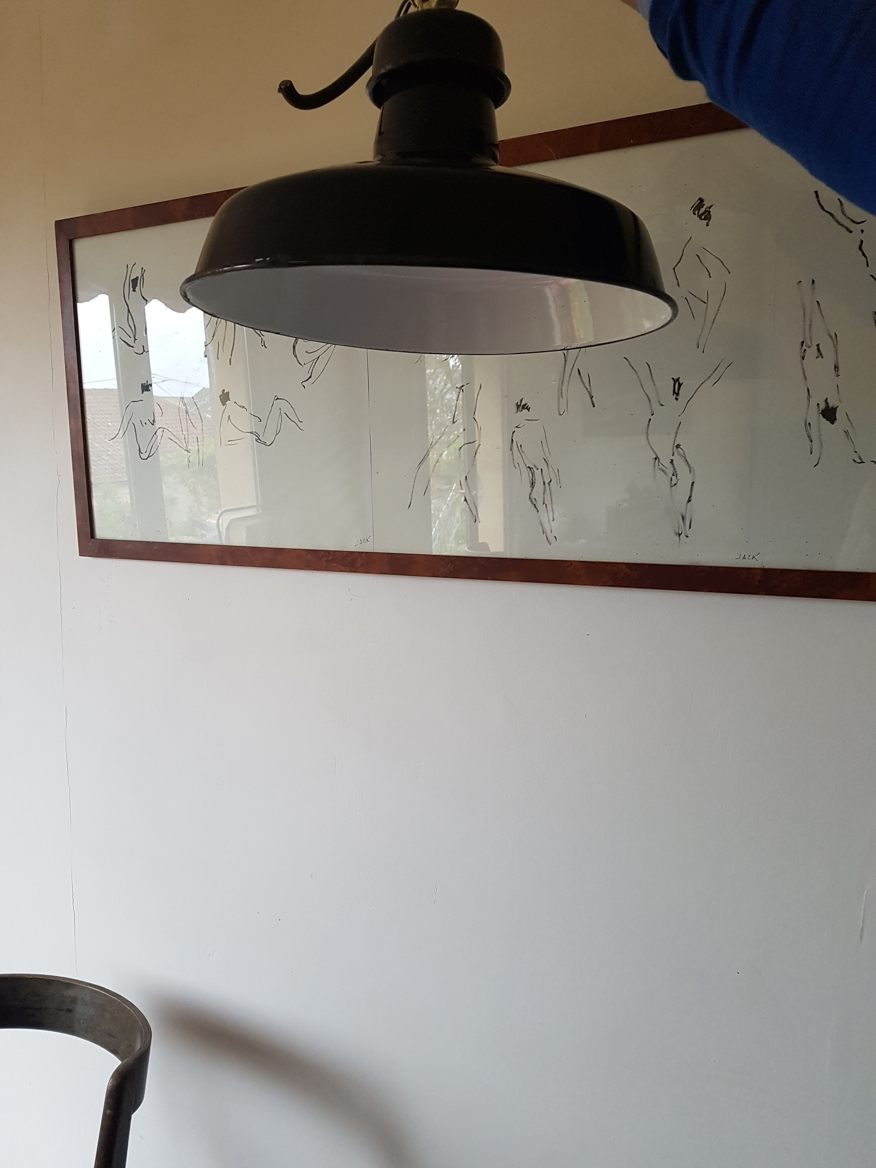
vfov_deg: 67.3
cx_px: 438
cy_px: 584
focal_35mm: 26
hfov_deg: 53.1
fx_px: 877
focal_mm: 4.2
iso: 160
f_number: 1.7
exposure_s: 1/50
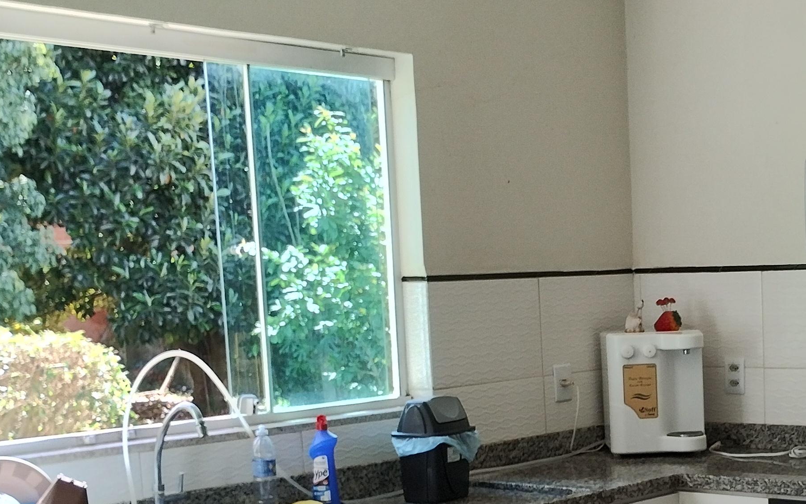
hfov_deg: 29.4
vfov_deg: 19.0
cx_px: 720
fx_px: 1472
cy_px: 477
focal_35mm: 67
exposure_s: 1/120
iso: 353
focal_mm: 4.27
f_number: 1.8
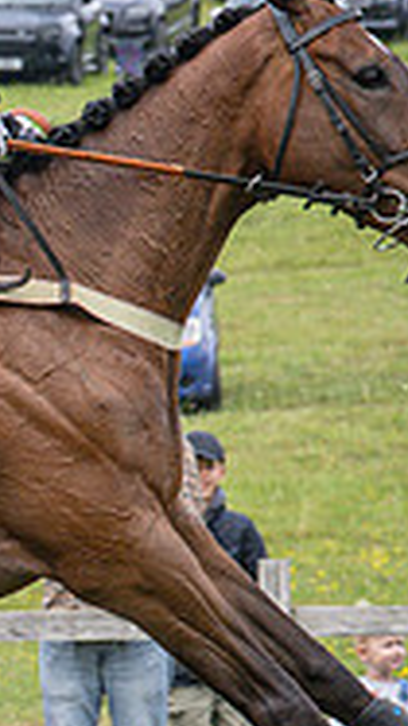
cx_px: -146
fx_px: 7781
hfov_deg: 3.0
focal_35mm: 404
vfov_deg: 5.3
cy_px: 485
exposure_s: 1/1600
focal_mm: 70
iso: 400
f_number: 5
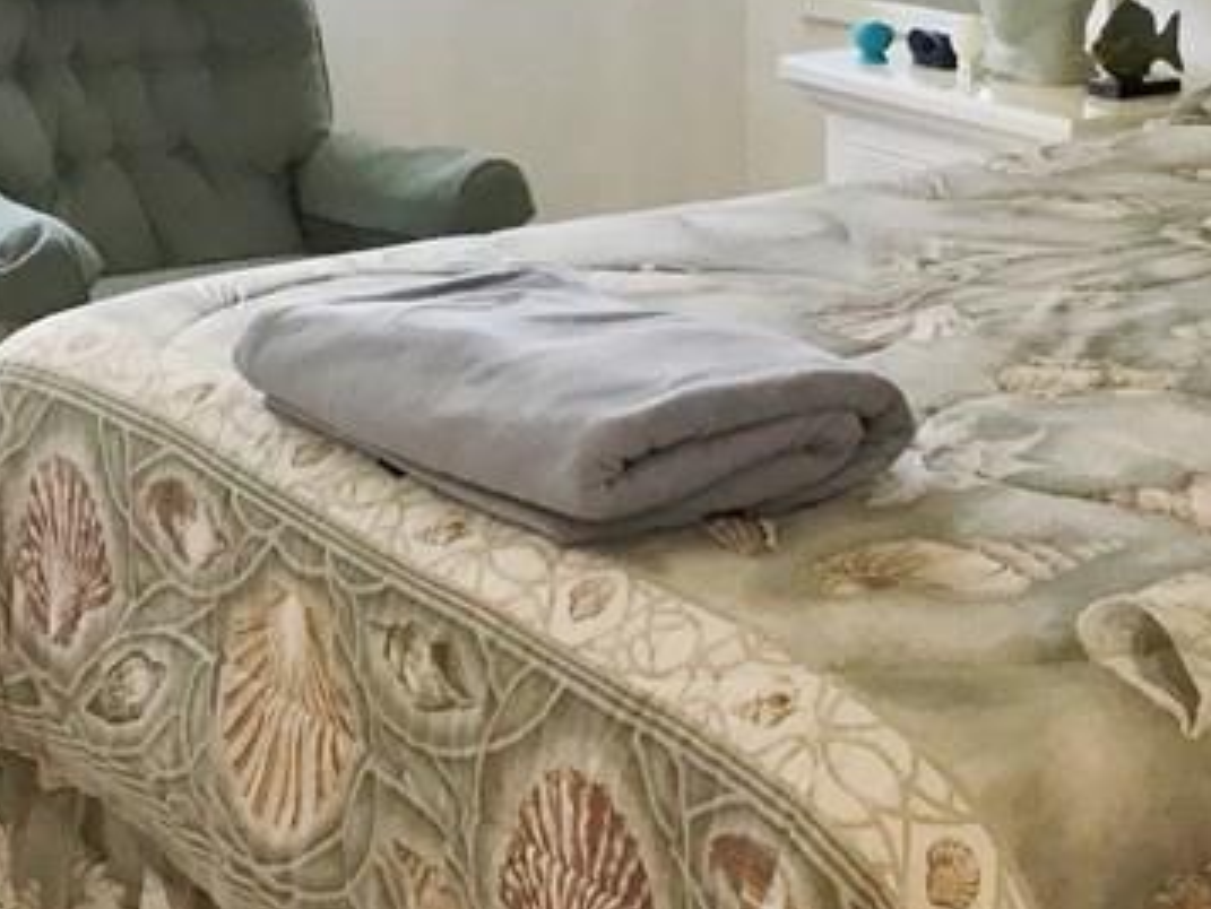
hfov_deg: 22.0
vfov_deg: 16.6
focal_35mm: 89
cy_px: 336
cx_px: 628
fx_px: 3115
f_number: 2.4
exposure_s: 1/30
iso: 64
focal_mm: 3.3
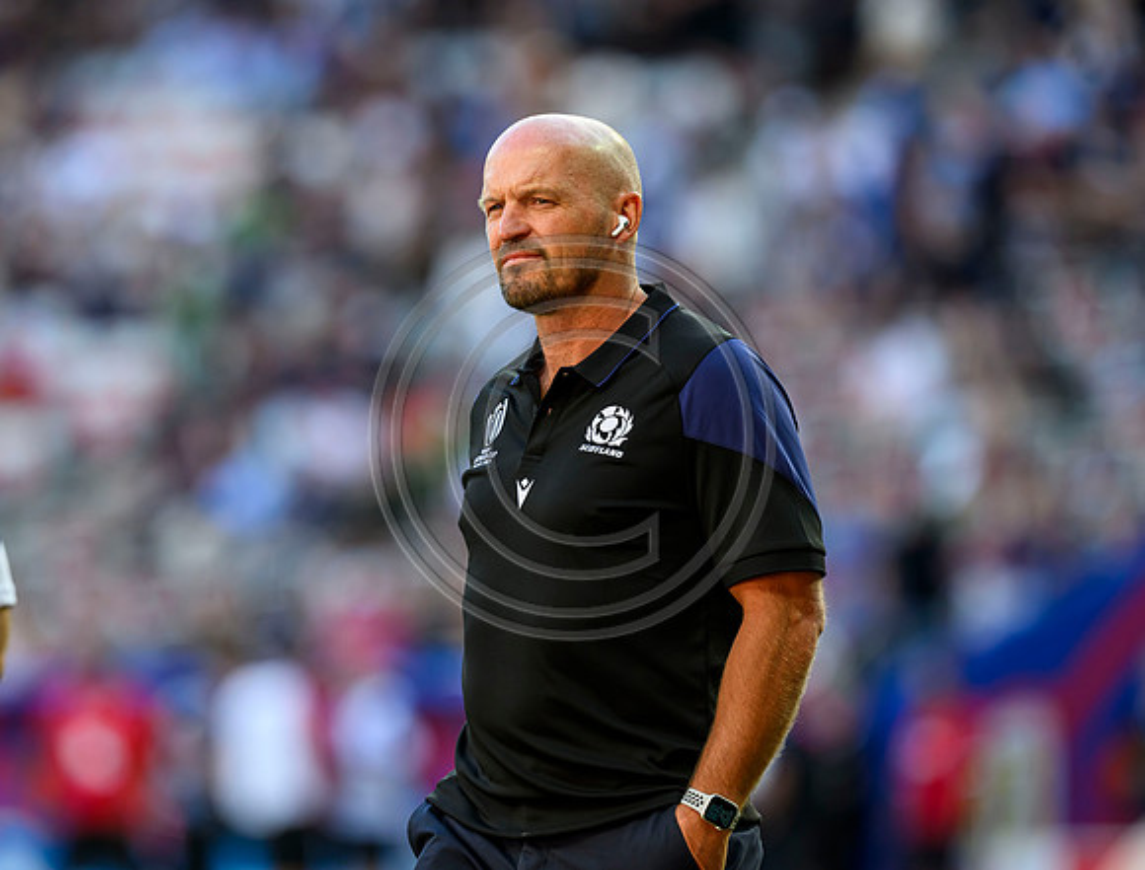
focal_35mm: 454
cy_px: 418
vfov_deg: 3.3
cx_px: 520
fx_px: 15088
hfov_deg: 4.3
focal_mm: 400
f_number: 4
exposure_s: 1/1250
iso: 1000
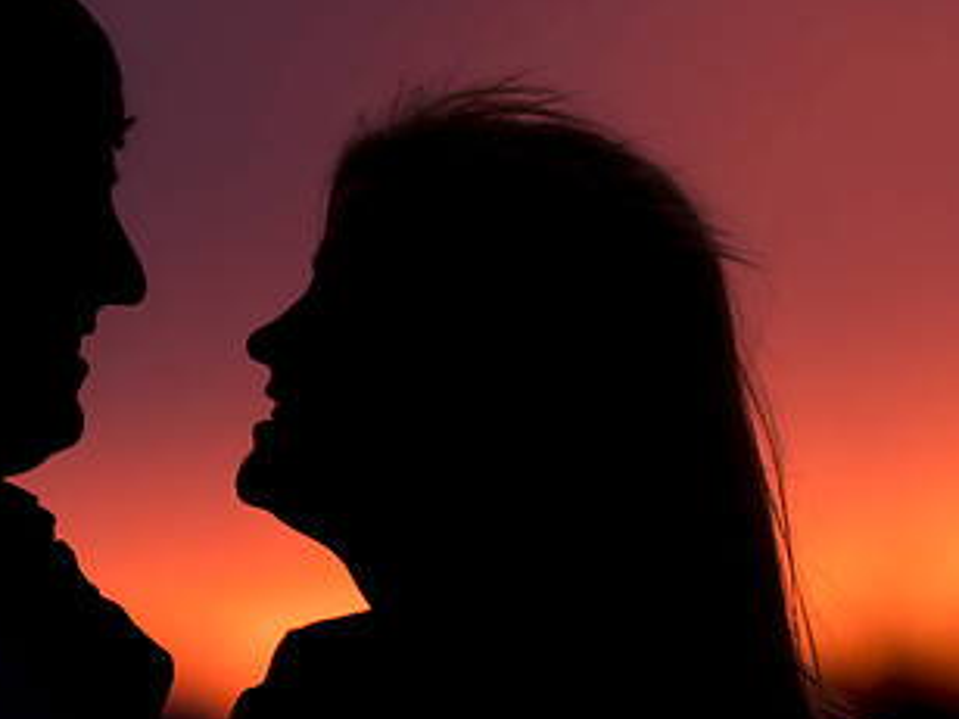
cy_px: 394
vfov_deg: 4.1
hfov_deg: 5.5
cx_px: 206
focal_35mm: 362
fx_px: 10029
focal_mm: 200
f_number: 2.8
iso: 250
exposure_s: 1/500
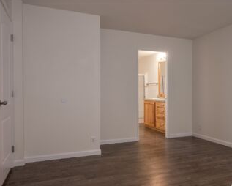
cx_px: 127
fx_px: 179
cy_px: 96
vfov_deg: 55.0
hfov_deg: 65.9
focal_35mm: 26
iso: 200
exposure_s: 1/3
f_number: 11
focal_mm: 22
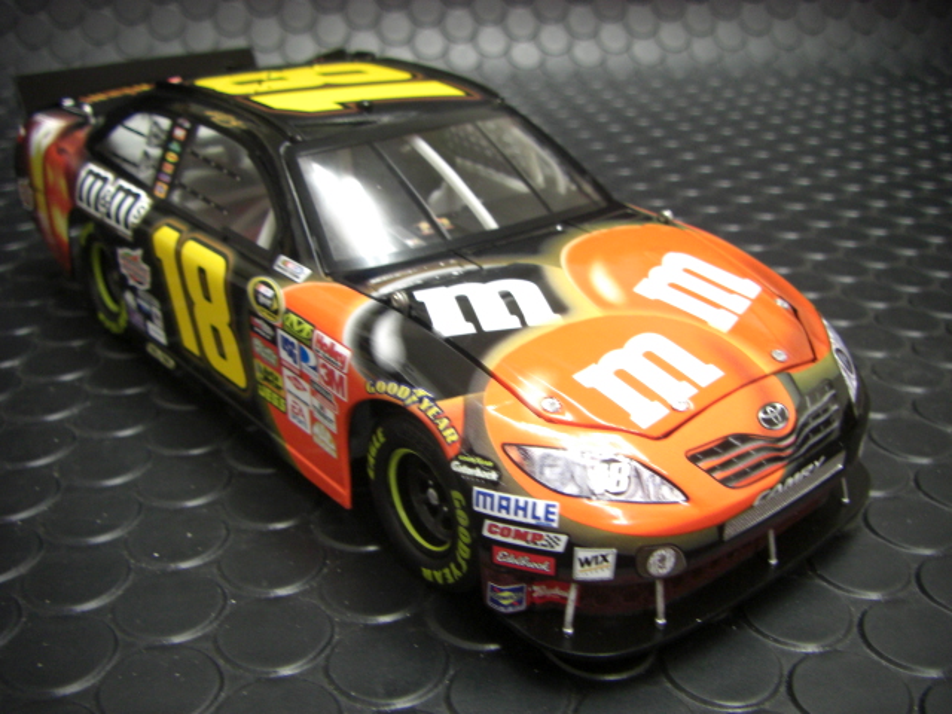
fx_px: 1045
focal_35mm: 38
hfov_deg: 49.0
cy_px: 357
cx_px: 476
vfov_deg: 37.7
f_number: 3.4
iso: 200
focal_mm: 6.3
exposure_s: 1/13
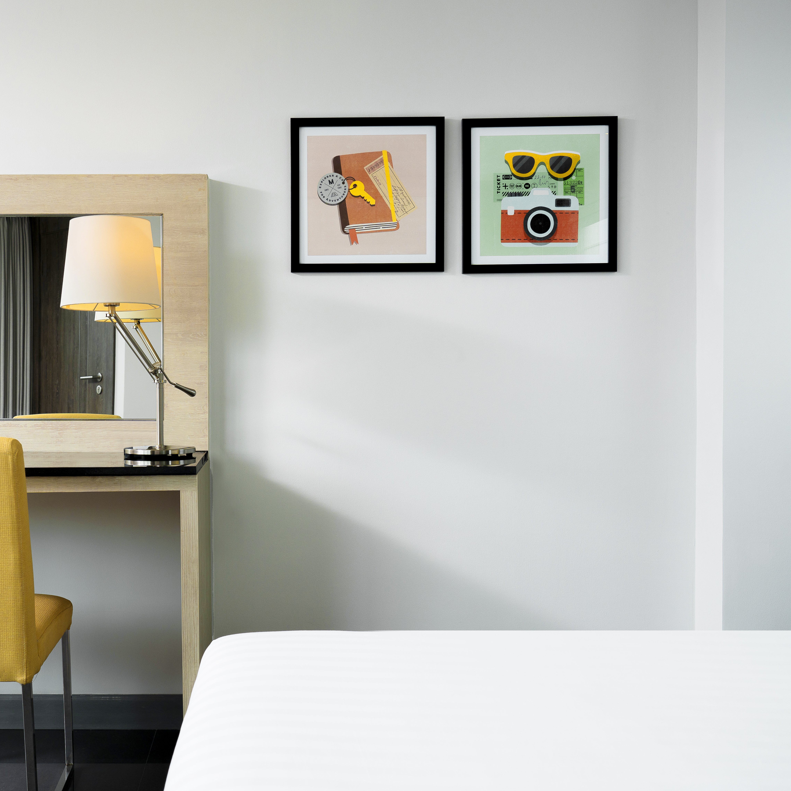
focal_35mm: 39
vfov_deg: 42.8
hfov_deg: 42.2
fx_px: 1008
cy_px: 395
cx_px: 252
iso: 200
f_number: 5.6
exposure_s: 1/250
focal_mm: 30
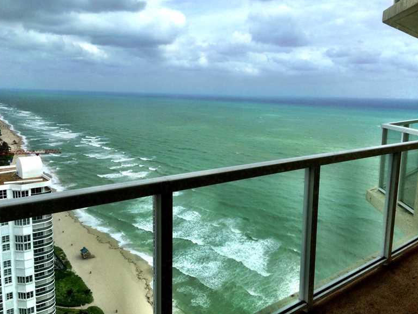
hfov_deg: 60.0
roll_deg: -1.0
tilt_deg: -9.2
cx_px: 209
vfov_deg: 46.8
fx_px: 362
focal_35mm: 30
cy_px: 153
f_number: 2.2
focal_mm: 4.15
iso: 32
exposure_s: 1/1466
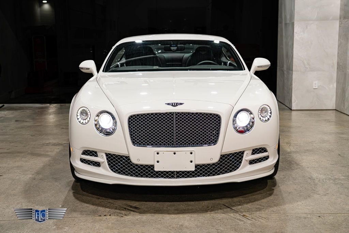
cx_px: 178
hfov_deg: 39.3
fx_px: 488
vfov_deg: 26.8
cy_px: 112
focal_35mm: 50
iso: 1000
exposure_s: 1/80
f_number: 4
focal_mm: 47
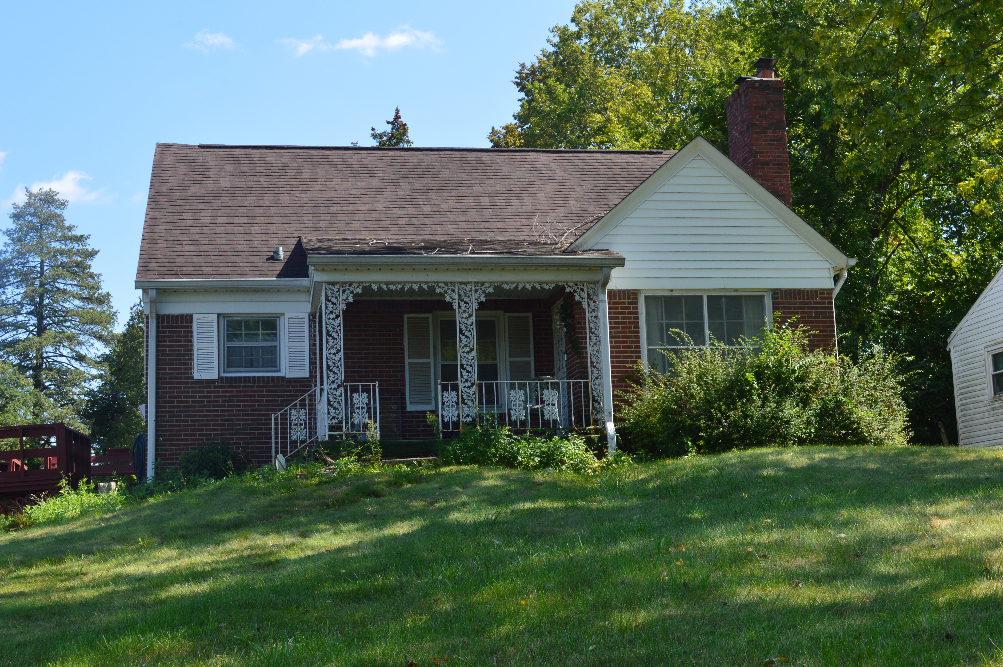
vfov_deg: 28.0
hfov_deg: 41.1
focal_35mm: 48
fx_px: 1336
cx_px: 502
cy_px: 334
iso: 400
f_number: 10
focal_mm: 32
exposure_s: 1/200
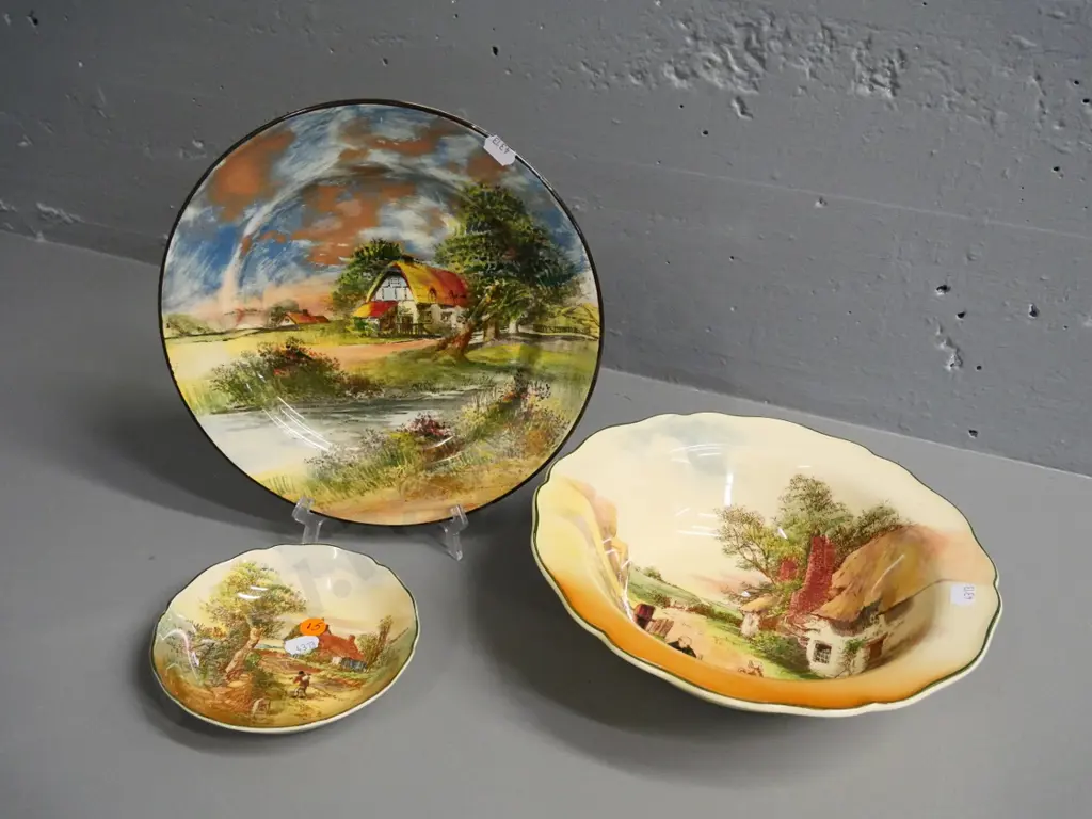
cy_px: 410
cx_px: 546
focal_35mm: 30
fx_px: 946
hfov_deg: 60.0
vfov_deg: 46.8
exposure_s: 1/100
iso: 3200
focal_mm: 15
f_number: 6.3
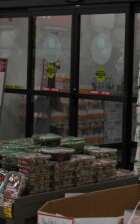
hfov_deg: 11.5
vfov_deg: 19.6
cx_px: 256
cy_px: 36
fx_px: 641
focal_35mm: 105
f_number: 3.5
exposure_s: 1/80
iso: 200
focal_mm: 20
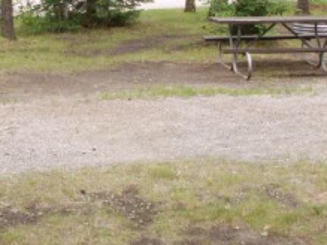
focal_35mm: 82
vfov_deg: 17.8
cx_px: 141
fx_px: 774
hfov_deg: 23.8
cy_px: 37
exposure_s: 1/80
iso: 50
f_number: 4.5
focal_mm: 5.86
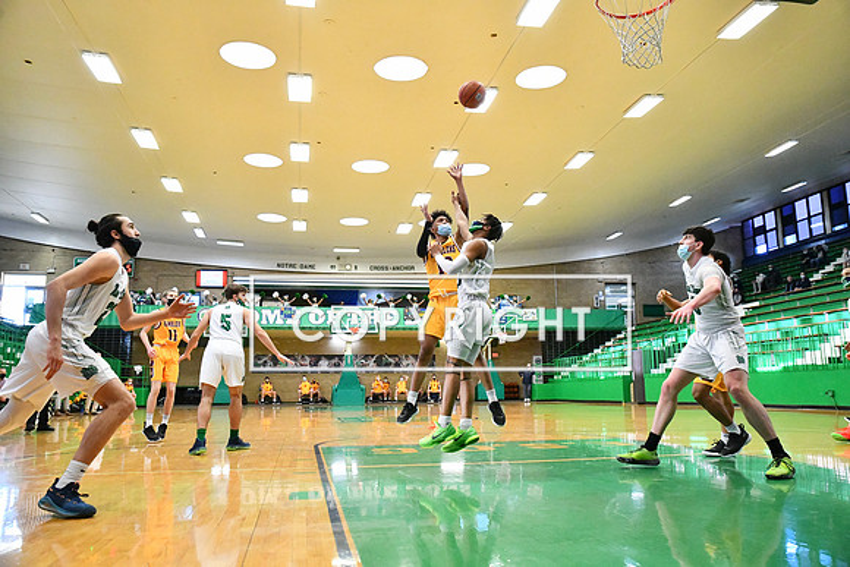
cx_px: 425
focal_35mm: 29
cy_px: 284
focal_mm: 29
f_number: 4
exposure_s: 1/800
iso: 12800
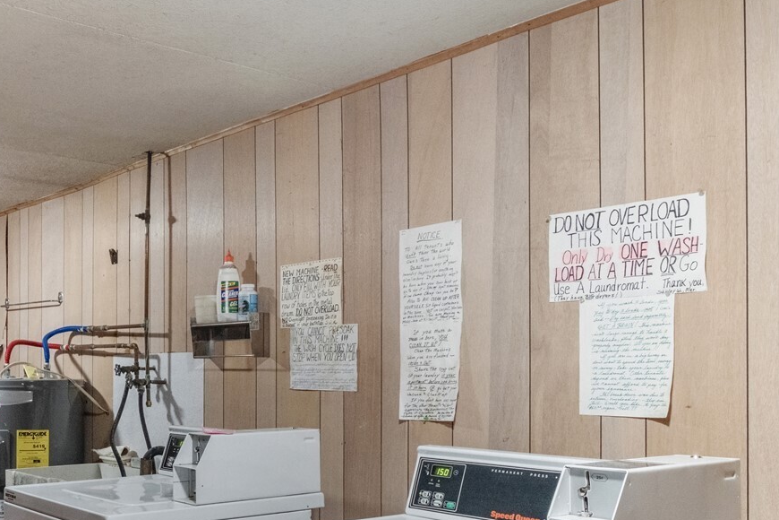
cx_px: 161
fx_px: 844
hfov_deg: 47.0
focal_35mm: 39
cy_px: 386
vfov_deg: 33.6
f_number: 8
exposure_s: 1/1.67
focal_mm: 13.2
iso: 400
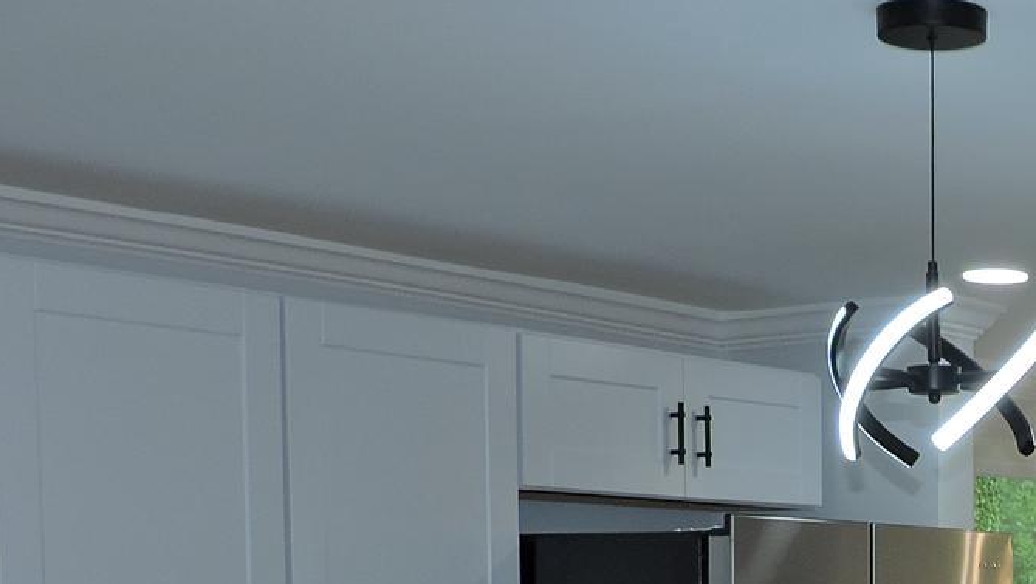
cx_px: 1186
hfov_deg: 24.4
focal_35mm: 80
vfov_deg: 14.3
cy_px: 816
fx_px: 2199
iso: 100
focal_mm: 4.3
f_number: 3
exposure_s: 1/80
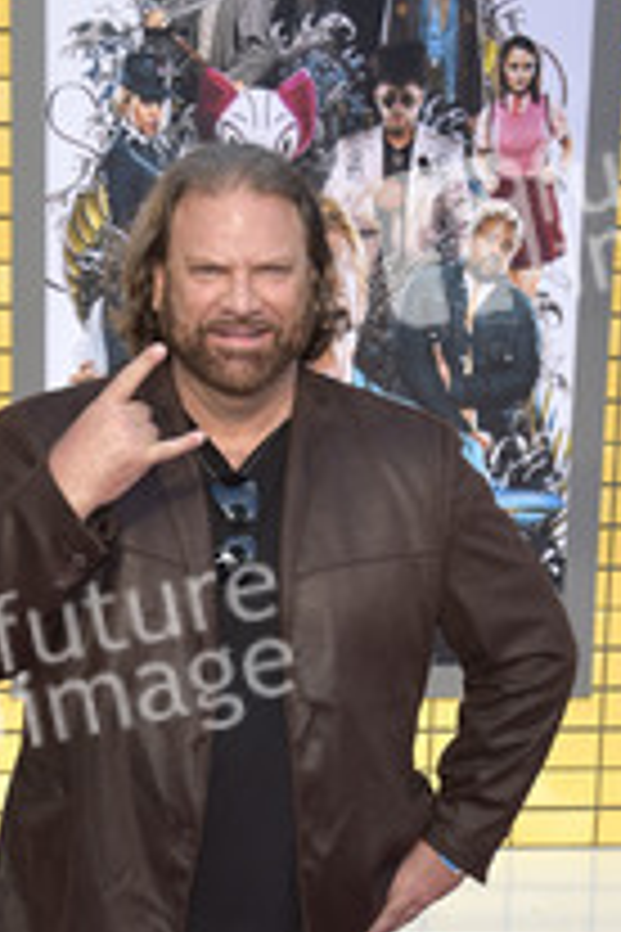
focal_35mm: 112
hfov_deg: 12.2
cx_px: 196
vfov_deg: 17.9
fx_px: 2898
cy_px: 896
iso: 400
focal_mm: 58
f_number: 7.1
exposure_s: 1/250
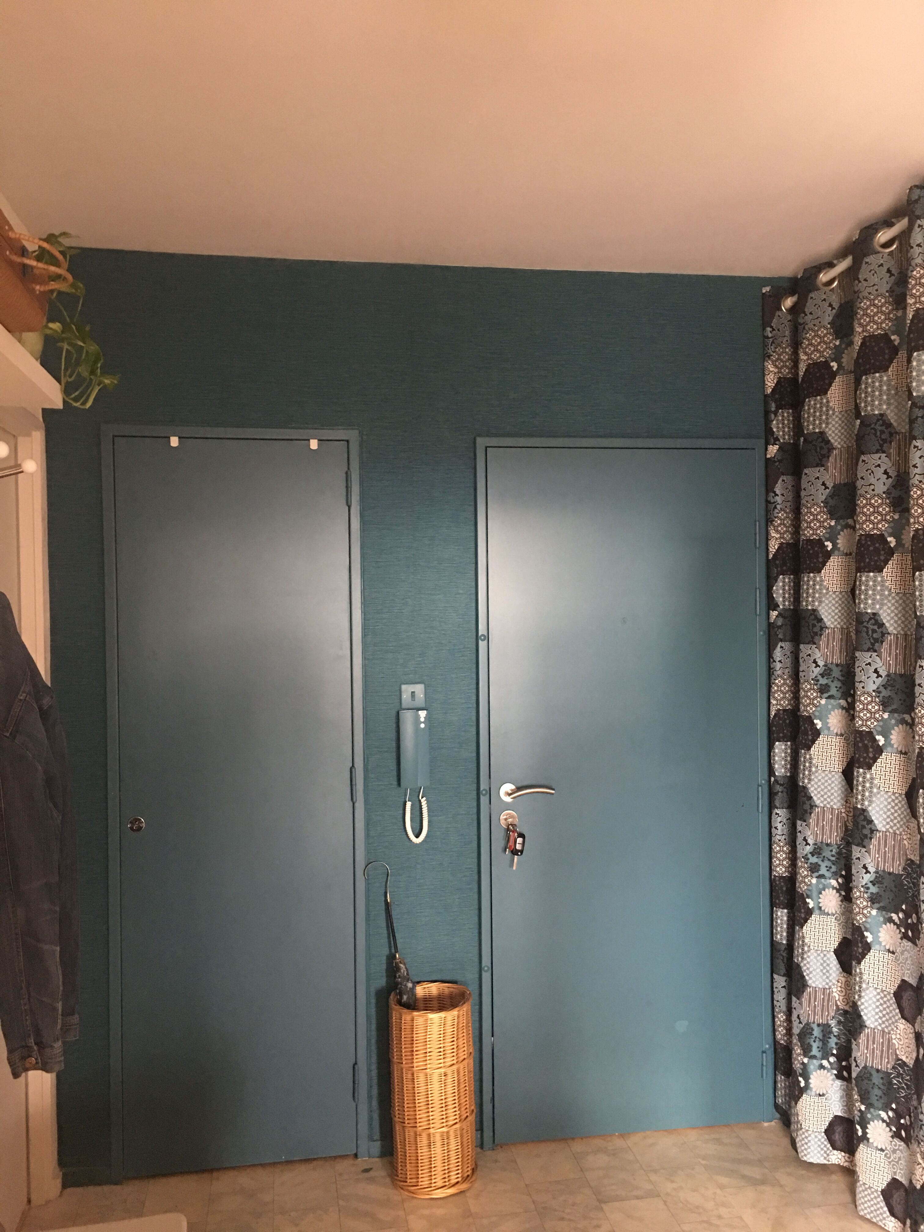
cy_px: 616
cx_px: 462
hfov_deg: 48.2
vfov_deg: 61.7
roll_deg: +0.1
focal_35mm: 29
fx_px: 1032
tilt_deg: -0.5
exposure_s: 1/4
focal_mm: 4.15
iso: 100
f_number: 2.2
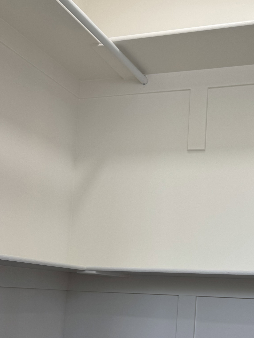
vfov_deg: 39.9
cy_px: 283
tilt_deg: +1.6
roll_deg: -2.5
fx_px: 440
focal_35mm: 45
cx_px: 234
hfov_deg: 30.6
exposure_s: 1/120
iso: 50
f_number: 1.78
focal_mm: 6.76
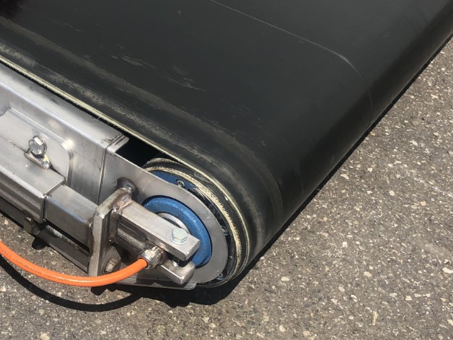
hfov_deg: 30.7
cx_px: 43
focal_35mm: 60
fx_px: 785
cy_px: 42
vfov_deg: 23.8
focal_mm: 4
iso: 20
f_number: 1.8
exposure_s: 1/2000
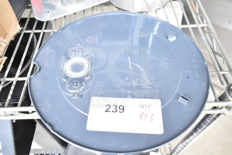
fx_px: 174
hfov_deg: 67.4
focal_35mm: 27
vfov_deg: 48.0
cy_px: 78
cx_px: 116
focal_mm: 18
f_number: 4.5
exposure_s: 1/80
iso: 1600
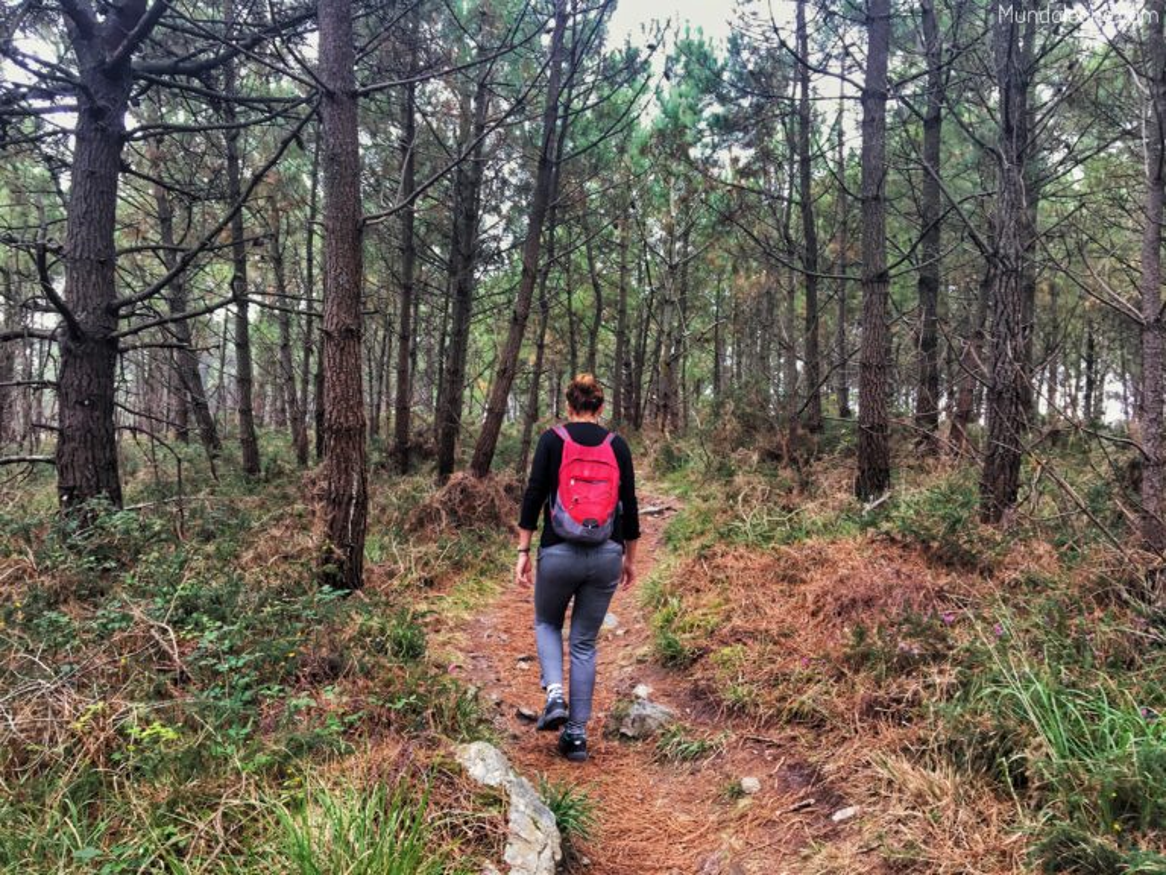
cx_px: 583
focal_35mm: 29
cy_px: 438
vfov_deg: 48.2
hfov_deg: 61.7
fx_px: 977
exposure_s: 1/33
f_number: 2.2
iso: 25
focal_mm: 4.15
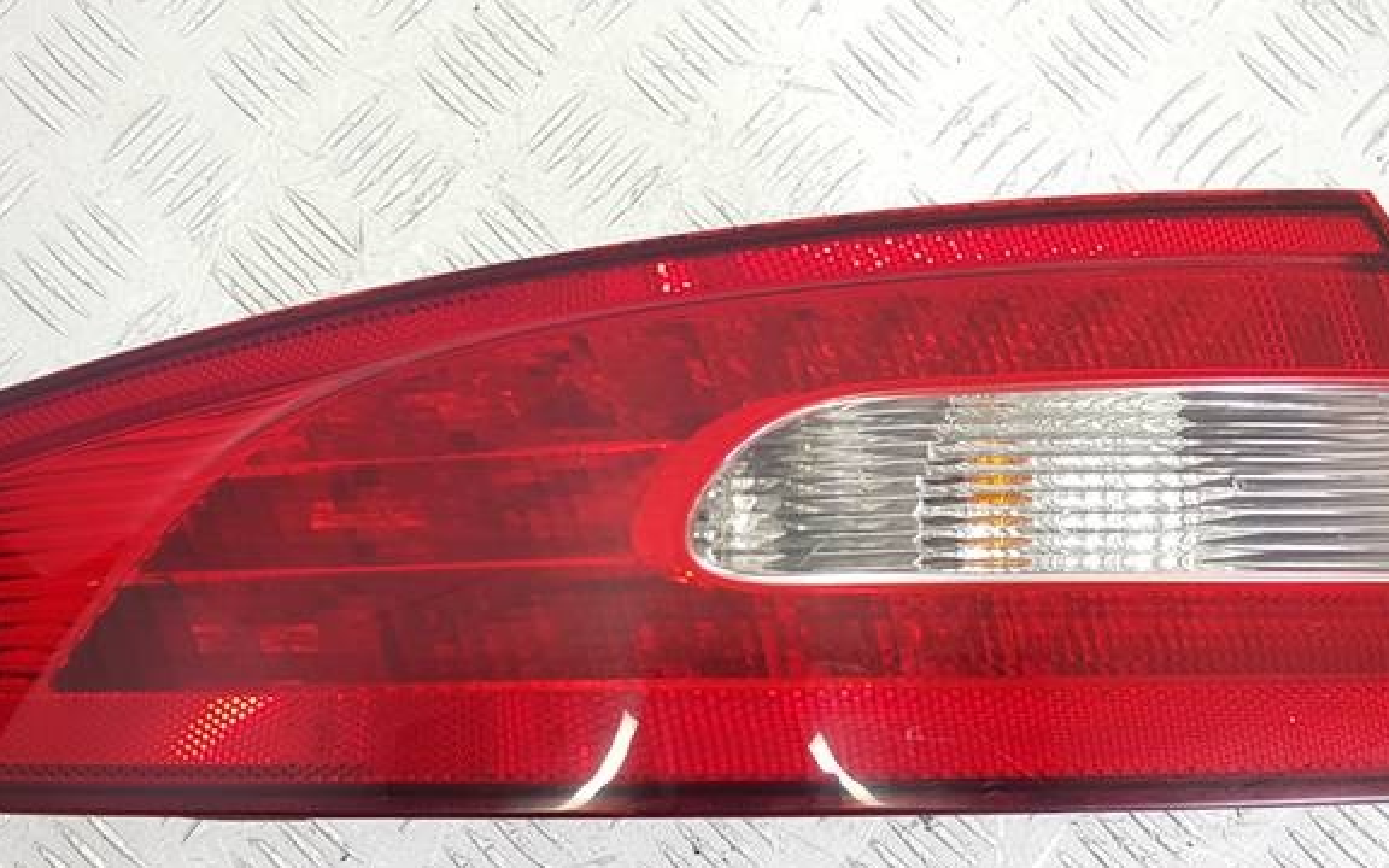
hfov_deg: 41.1
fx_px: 1855
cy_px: 552
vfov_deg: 26.2
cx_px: 685
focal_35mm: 49
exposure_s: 1/50
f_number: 1.7
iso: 50
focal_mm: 4.2
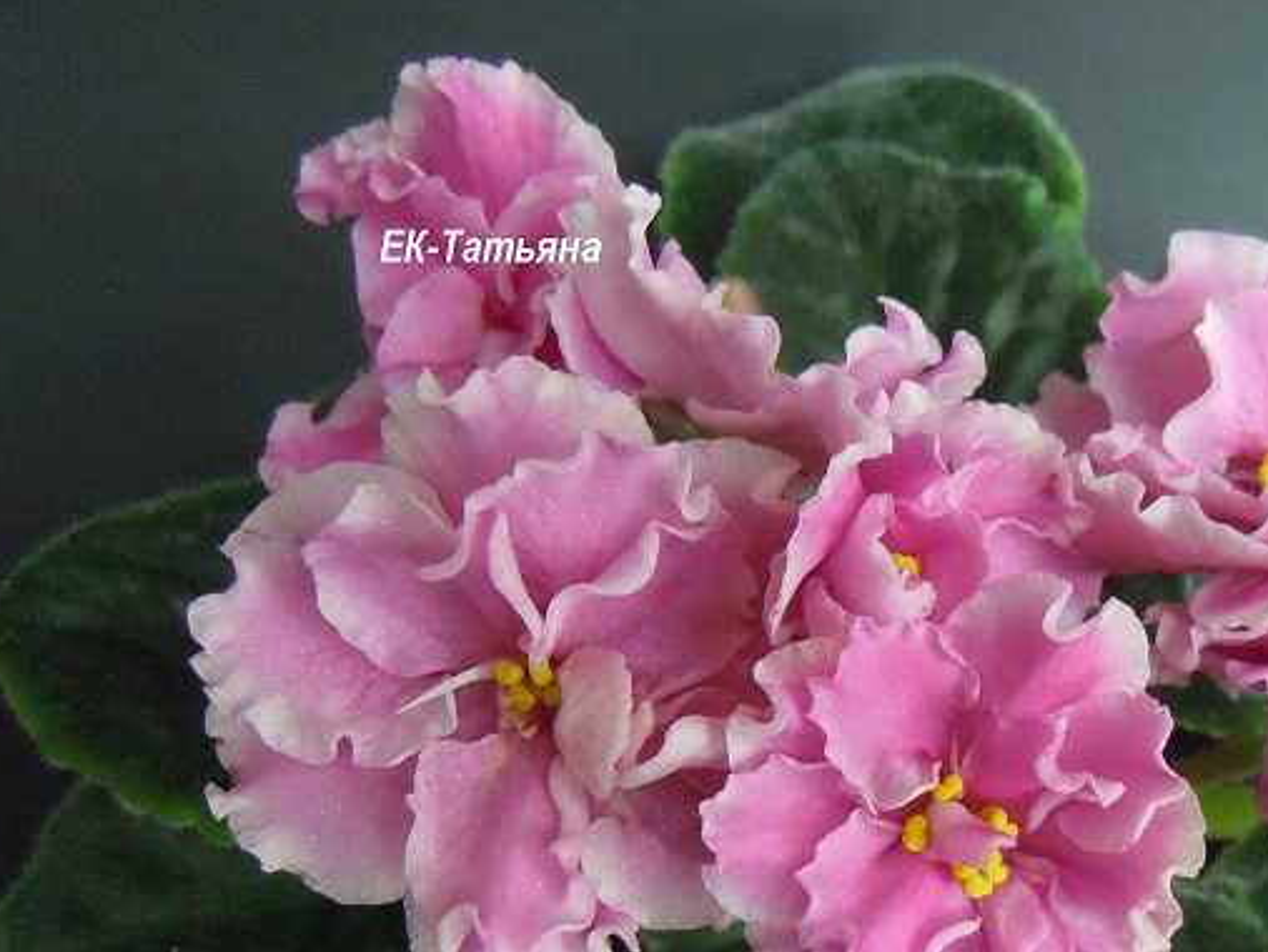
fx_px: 1759
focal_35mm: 48
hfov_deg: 38.5
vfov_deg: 29.9
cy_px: 694
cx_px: 975
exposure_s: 1/40
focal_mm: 5.4
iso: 800
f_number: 3.5
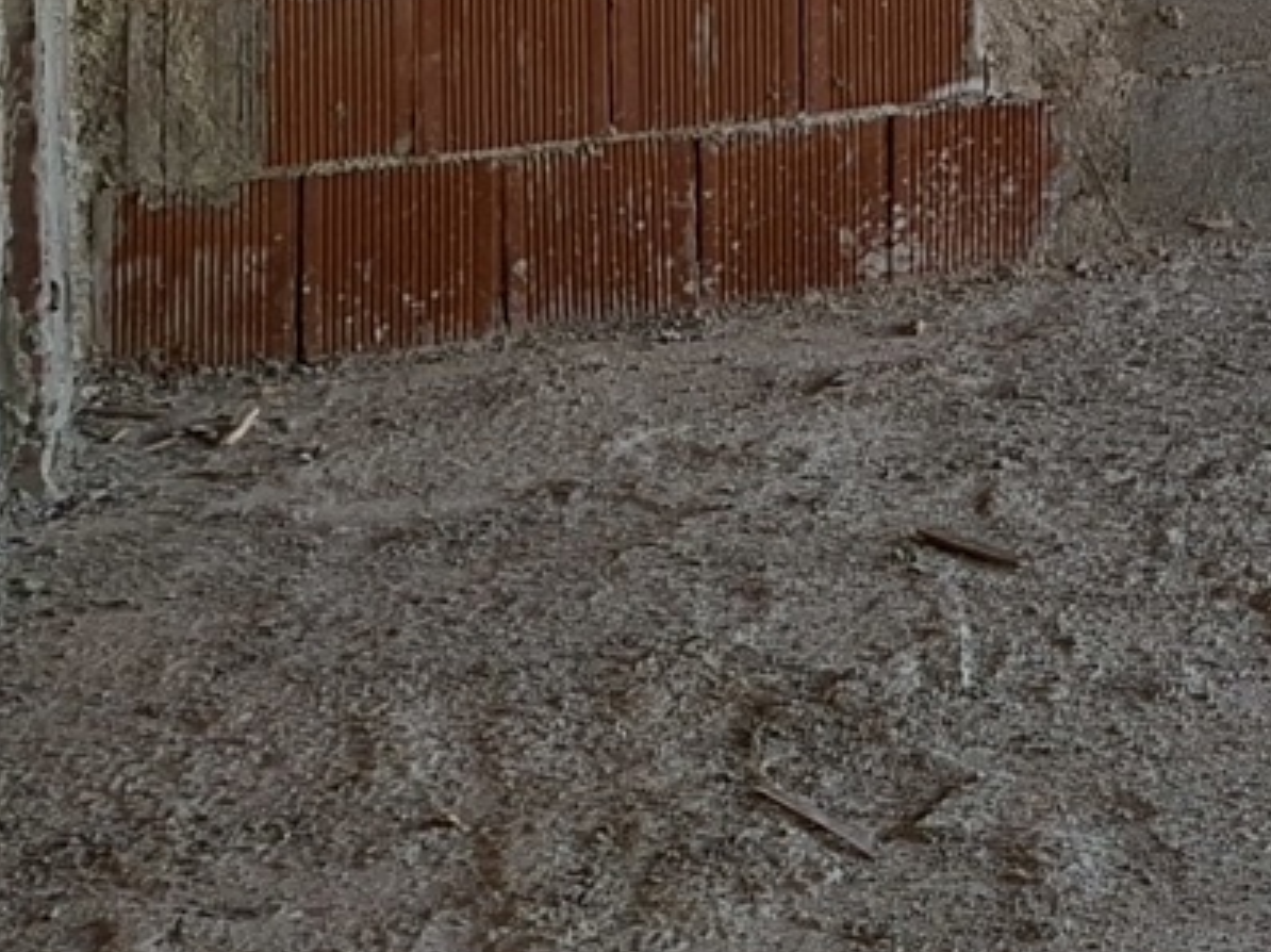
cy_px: -840
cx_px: 2159
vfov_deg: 12.1
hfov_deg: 15.6
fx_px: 4073
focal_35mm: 111
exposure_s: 1/241
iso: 50
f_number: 1.8
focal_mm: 5.54
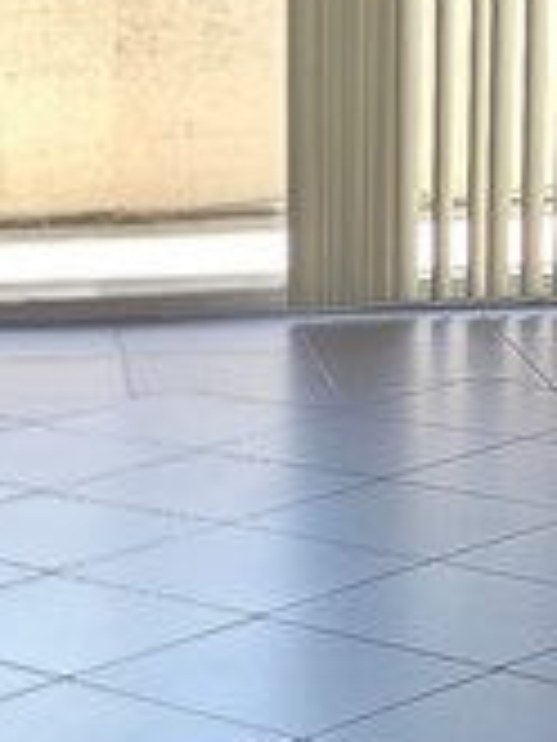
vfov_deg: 13.7
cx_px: -198
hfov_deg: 10.1
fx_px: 3064
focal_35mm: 143
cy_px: 580
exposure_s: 1/120
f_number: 1.8
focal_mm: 5.4
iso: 50
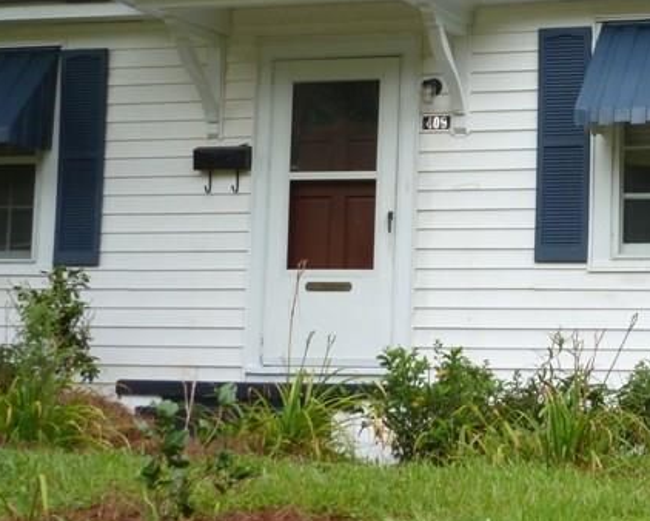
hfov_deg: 16.5
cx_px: 436
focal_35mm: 116
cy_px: 159
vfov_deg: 13.3
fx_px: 2233
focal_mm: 8.7
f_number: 4.1
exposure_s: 1/125
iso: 100
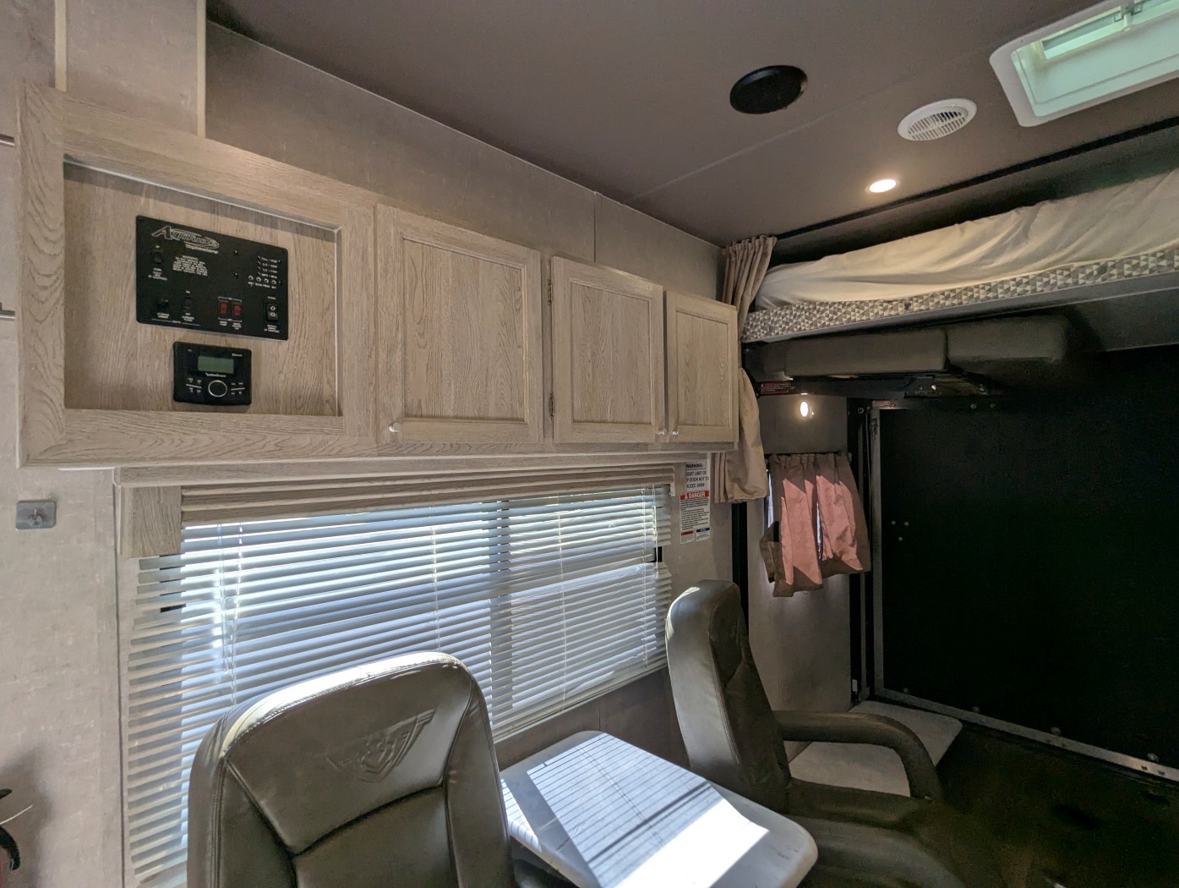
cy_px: 444
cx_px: 590
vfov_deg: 78.2
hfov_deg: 94.4
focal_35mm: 16
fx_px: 546
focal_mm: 2.35
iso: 95
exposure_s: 1/134
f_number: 2.2
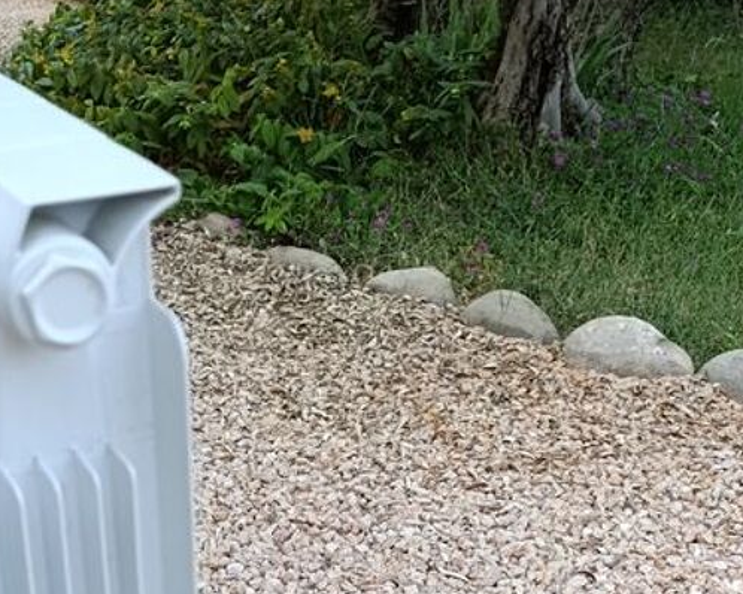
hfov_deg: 31.2
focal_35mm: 60
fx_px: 1319
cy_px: 597
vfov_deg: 24.2
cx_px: 251
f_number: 1.6
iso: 100
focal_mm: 6.14
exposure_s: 1/100
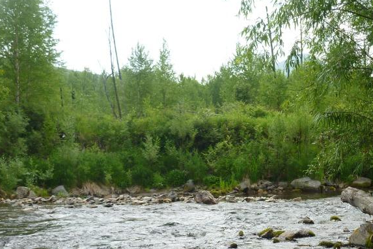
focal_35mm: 52
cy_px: 226
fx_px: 539
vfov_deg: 25.2
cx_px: 268
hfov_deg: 37.5
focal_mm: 4.9
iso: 100
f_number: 3.3
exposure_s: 1/250
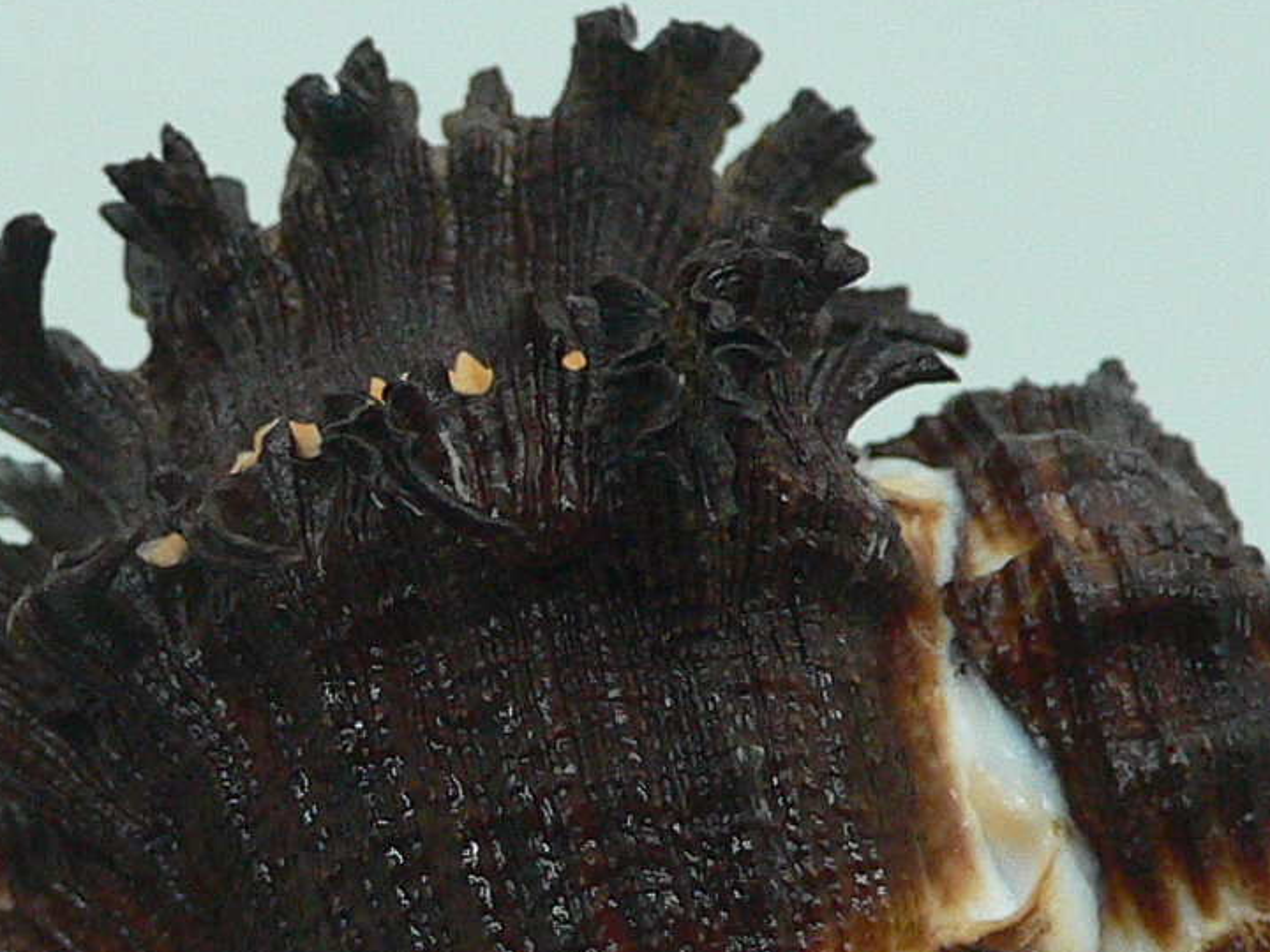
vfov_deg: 14.9
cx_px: 439
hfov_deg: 20.0
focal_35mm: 98
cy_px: 859
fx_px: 3595
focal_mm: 4.6
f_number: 2.8
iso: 150
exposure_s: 1/60
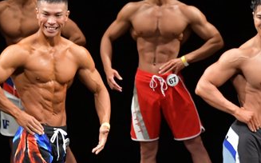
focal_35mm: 616
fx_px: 4379
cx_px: 88
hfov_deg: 3.4
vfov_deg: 2.1
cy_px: 128
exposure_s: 1/400
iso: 3200
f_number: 5.6
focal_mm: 170
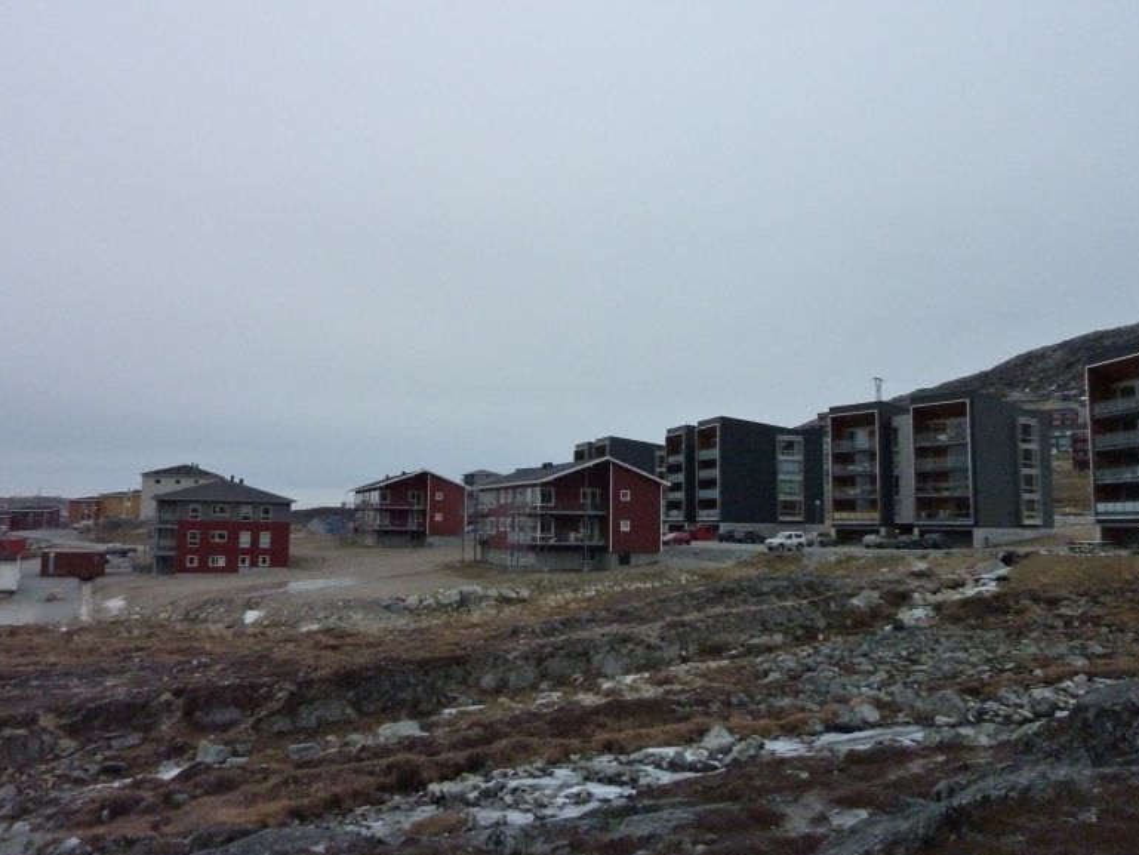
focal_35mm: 26
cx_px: 557
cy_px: 433
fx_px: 856
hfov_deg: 67.3
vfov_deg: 53.1
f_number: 3.3
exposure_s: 1/250
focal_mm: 4.1
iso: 500
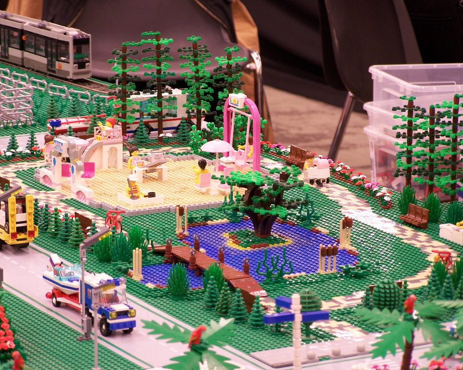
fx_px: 2425
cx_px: 224
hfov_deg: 10.9
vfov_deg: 8.7
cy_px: 184
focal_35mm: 177
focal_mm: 28
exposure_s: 1/2
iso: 80
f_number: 3.2
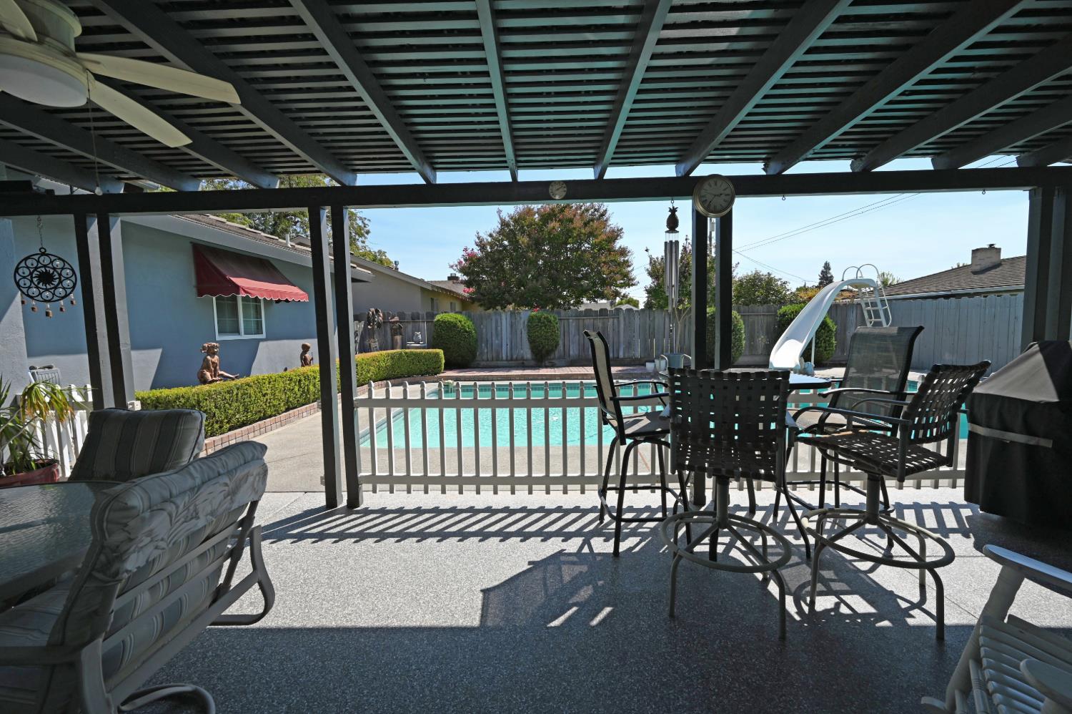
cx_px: 536
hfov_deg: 104.3
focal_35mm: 14
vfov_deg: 81.1
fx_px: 417
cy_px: 357
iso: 100
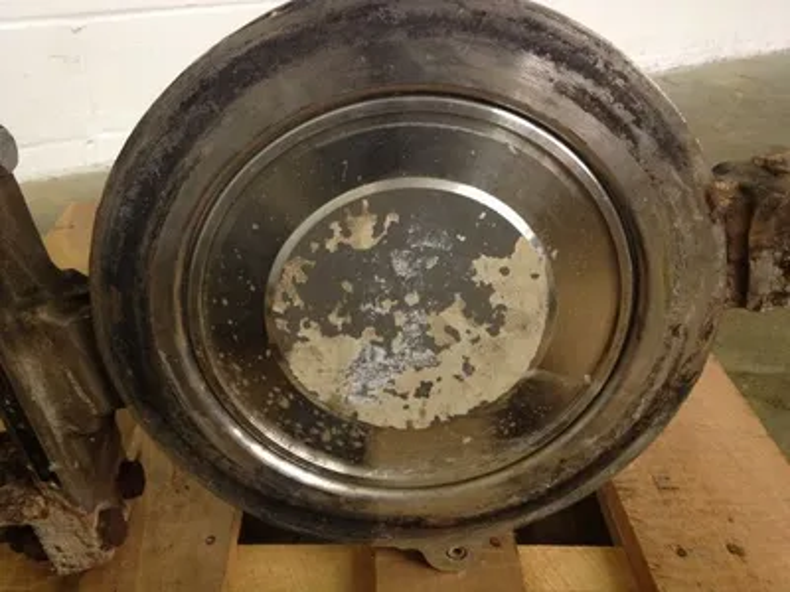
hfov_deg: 52.6
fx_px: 799
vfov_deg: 40.7
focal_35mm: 35
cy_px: 296
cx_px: 395
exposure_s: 1/20
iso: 200
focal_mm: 4.28
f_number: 2.4
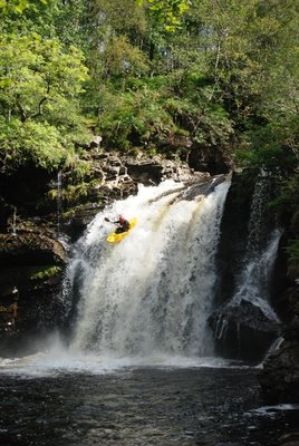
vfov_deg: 27.0
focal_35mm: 75
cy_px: 223
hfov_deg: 18.2
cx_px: 150
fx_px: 931
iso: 220
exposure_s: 1/500
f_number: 5.6
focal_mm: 50
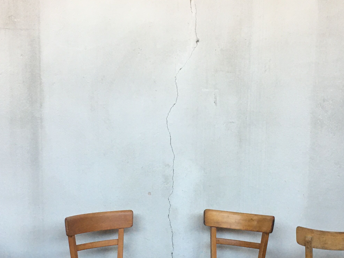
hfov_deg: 32.7
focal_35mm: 59
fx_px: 586
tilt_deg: -9.2
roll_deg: -1.2
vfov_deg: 24.6
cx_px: 167
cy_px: 180
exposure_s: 1/33
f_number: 2.2
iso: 64
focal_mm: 4.15
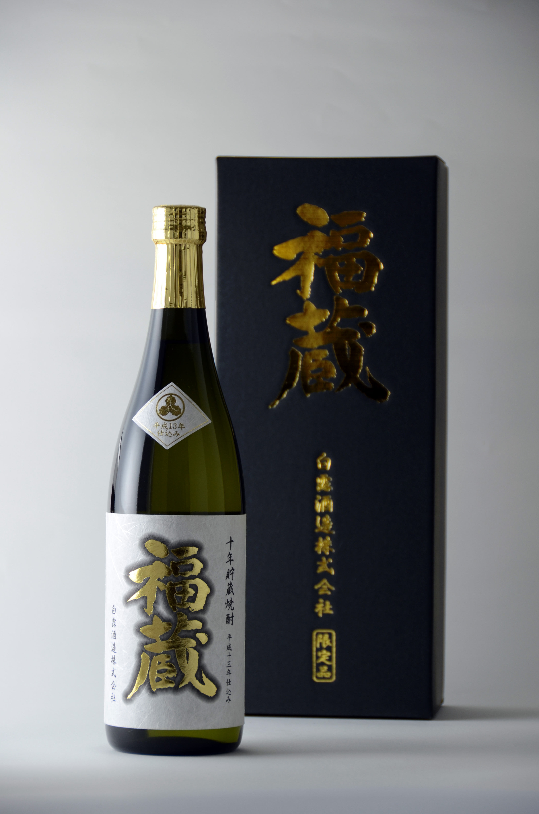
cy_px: 407
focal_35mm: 142
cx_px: 270
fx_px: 3215
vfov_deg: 14.4
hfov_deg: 9.6
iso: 200
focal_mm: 95
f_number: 5.3
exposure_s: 1/6
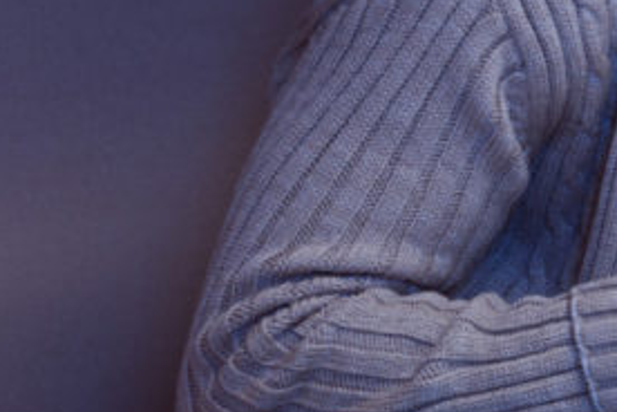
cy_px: 186
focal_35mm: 156
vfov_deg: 8.8
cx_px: 832
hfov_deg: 12.7
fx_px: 2673
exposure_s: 1/200
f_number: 6.3
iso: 200
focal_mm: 42
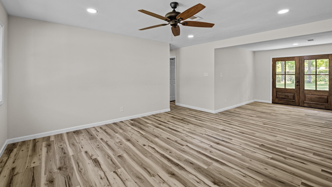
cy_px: 77
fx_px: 141
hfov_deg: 99.4
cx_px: 165
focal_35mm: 16
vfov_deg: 66.6
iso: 400
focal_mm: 10
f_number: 8
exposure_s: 1/2
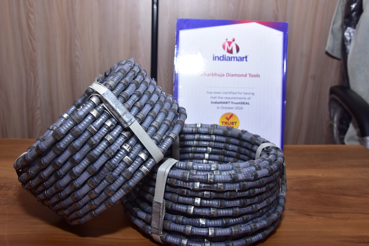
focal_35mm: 38
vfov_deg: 35.5
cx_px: 184
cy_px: 123
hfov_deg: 51.3
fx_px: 384
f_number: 8
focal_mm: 25
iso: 500
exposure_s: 1/80
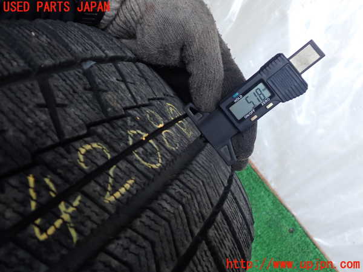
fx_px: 378
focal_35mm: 36
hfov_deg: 51.4
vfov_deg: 39.7
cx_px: 182
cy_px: 136
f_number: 2.5
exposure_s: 1/125
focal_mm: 6.37
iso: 250
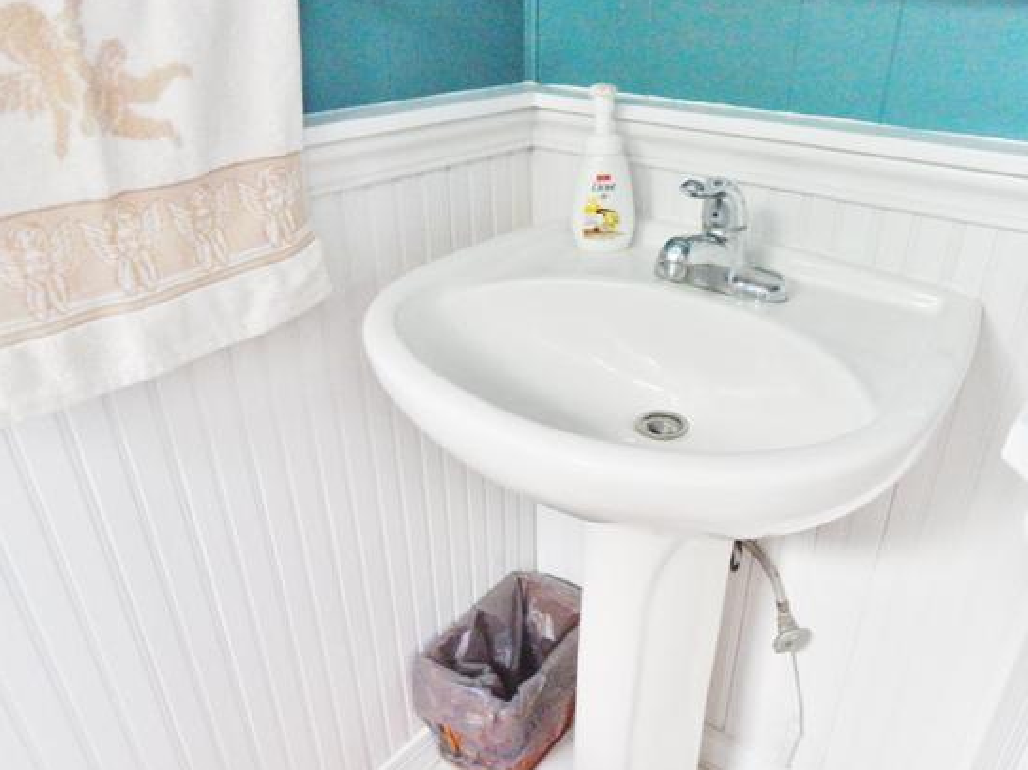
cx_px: 573
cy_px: 444
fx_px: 772
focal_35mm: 26
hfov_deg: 67.1
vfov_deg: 52.8
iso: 360
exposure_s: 1/30
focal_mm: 4
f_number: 3
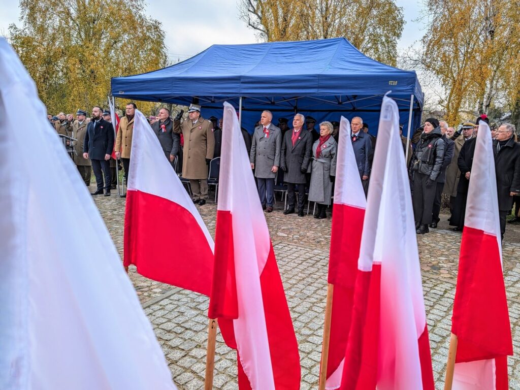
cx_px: 260
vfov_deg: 56.8
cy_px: 195
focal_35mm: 24
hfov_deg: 71.6
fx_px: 361
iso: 17
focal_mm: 6.9
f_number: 1.68
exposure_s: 1/676
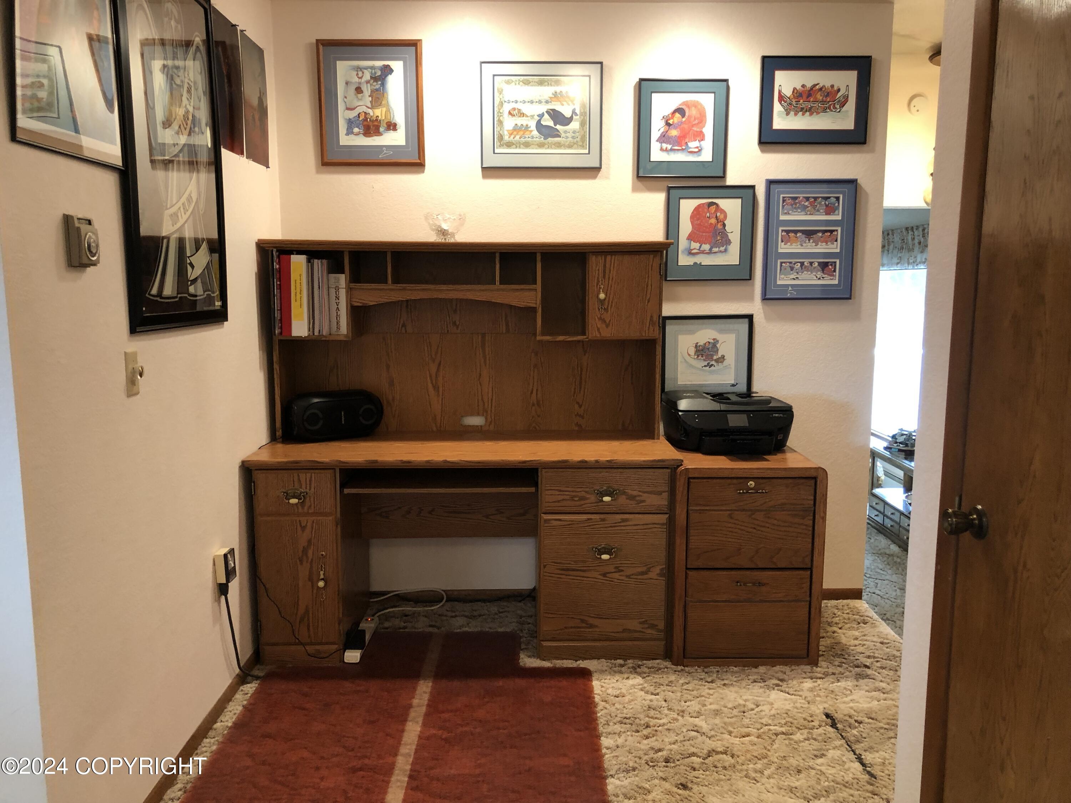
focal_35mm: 28
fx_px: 866
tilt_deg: -8.8
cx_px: 536
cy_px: 402
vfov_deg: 49.7
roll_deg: +1.4
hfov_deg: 63.4
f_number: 1.8
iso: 40
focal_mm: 4
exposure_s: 1/17
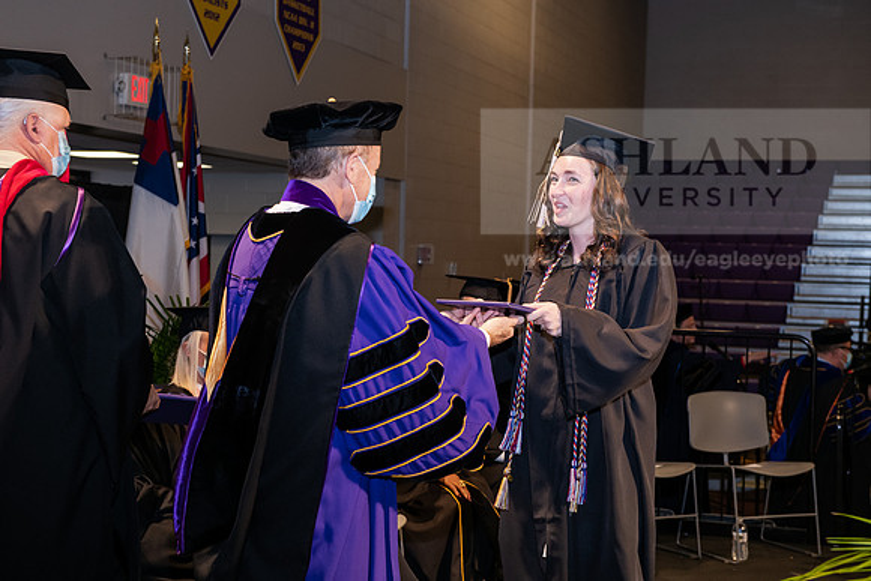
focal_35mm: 62
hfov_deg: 32.4
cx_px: 436
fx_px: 1500
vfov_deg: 21.9
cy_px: 290
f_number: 6.3
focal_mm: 62
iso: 1600
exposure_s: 1/200
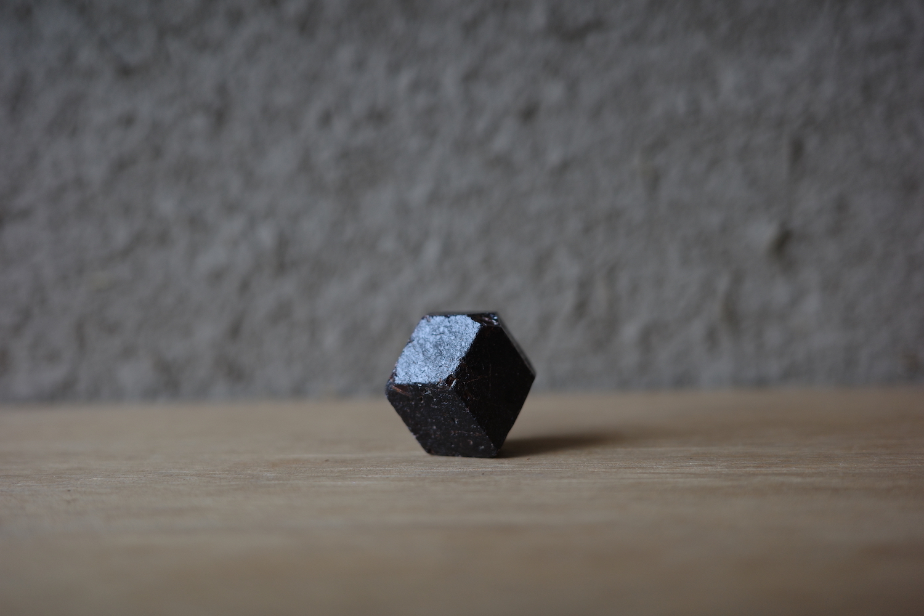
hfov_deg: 48.5
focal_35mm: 40
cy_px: 308
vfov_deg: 33.4
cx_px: 462
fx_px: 1027
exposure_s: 1/125
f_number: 2.8
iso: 200
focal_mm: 26
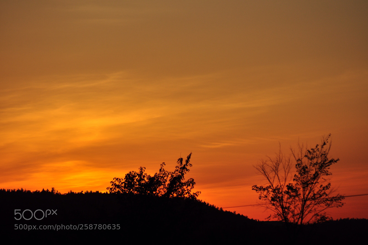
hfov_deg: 6.9
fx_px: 3063
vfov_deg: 4.6
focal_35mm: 300
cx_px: 184
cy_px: 122
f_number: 8
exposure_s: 1/1000
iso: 200
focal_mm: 200
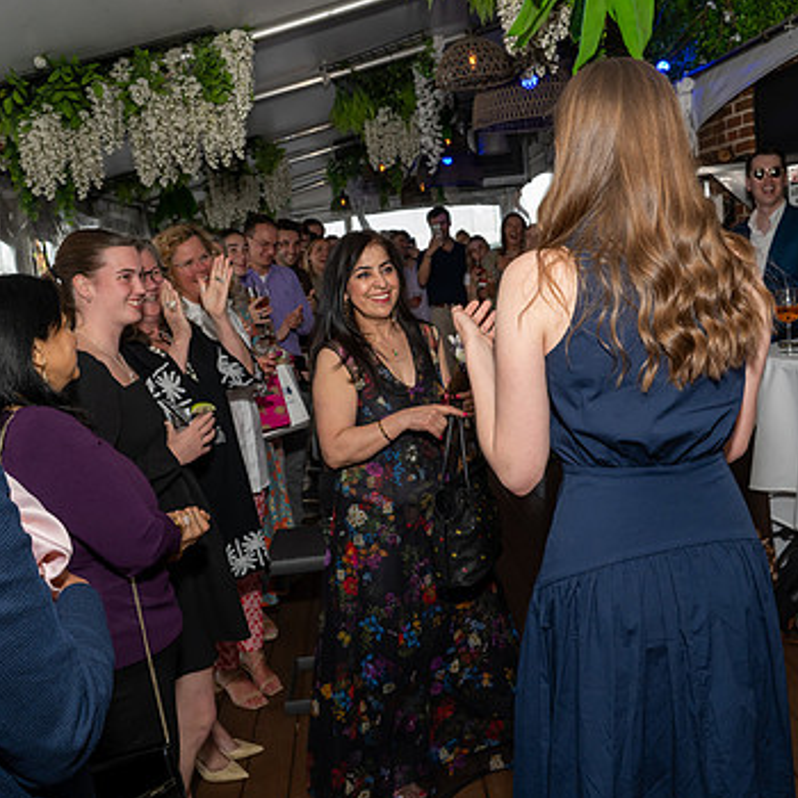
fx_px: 887
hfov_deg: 48.4
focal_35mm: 34
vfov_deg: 48.4
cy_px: 394
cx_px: 421
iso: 640
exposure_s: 1/250
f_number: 7.1
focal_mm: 24
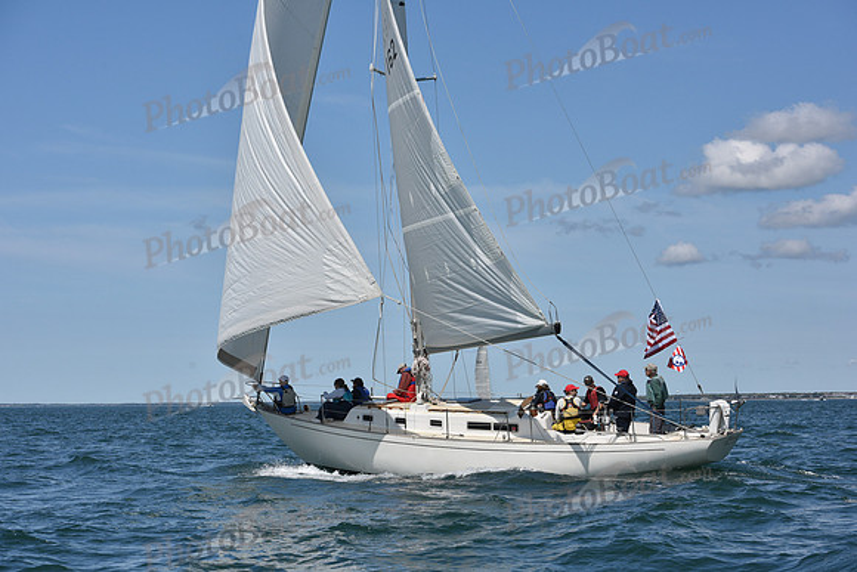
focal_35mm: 70
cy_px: 286
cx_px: 428
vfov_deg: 19.5
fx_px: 1667
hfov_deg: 28.8
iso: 320
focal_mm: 70
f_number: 8
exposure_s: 1/800
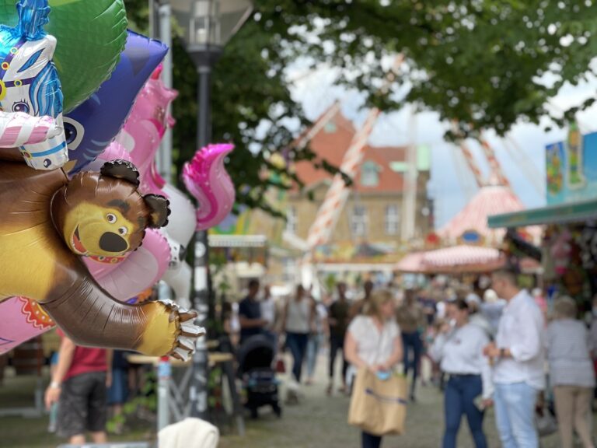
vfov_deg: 22.9
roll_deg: -0.3
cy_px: 224
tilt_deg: +2.3
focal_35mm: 64
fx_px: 1104
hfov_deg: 30.3
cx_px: 298
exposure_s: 1/148
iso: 20
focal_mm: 7.5
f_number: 2.2
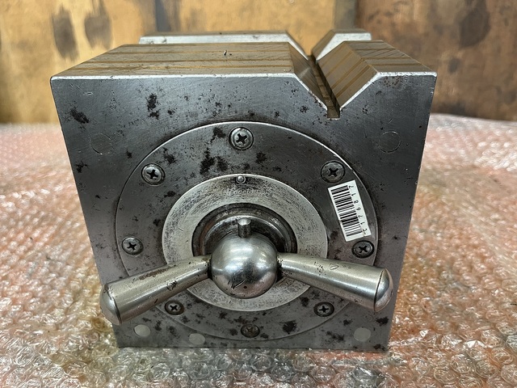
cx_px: 258
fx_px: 388
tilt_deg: -29.1
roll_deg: +2.1
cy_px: 194
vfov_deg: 53.1
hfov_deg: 67.3
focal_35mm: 26
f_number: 1.6
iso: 160
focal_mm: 5.1
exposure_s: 1/60
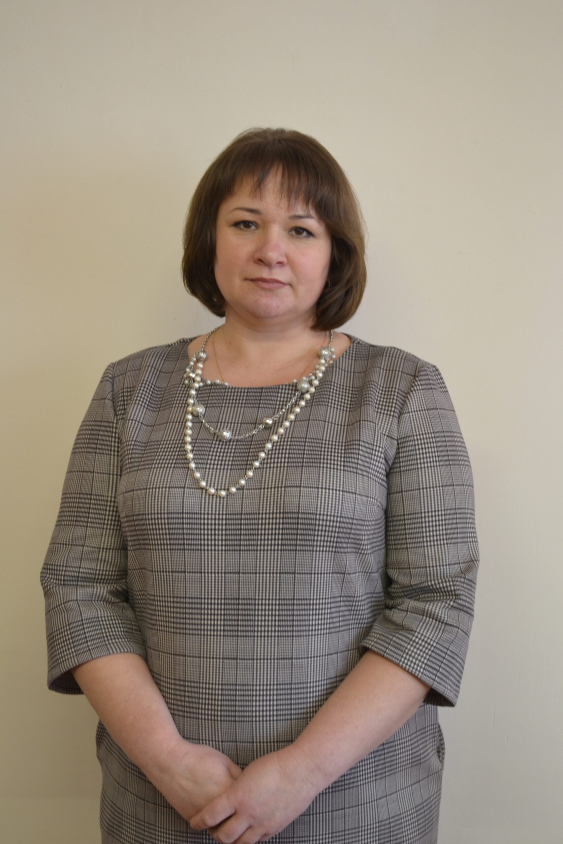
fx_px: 1407
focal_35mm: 60
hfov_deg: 22.6
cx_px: 282
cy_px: 422
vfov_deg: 33.4
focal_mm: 40
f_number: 5.3
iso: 800
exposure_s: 1/30
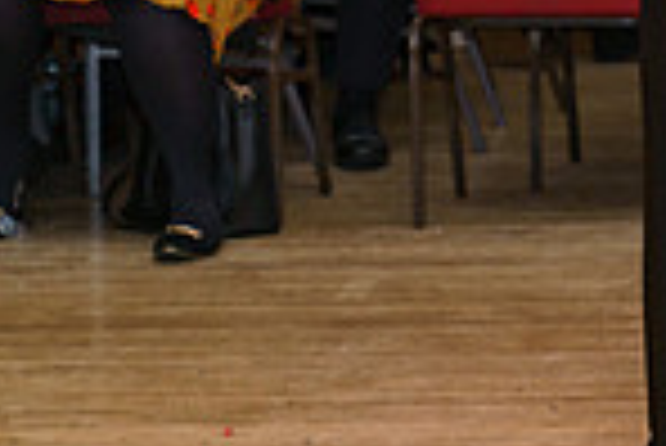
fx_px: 5907
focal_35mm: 319
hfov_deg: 6.3
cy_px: -225
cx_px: 1246
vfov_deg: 4.3
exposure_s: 1/100
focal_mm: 70
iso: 200
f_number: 3.5
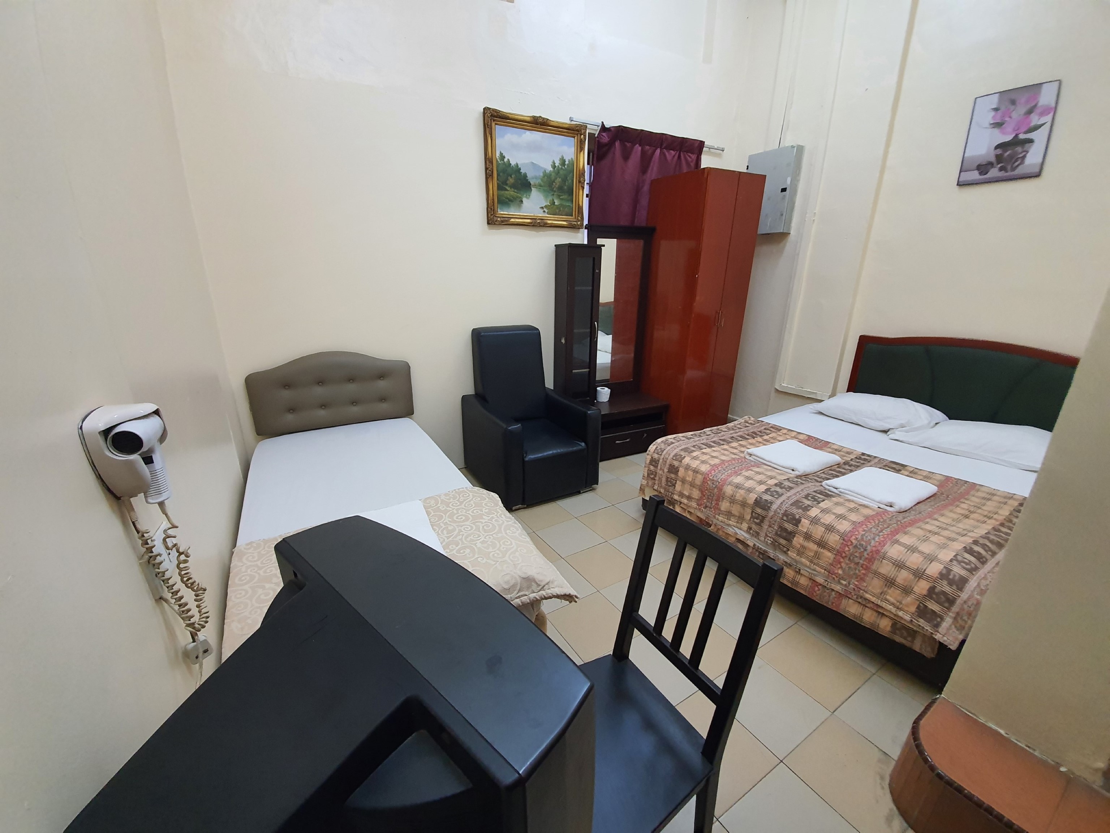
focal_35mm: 13
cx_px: 555
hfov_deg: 106.2
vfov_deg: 89.9
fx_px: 417
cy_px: 416
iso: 320
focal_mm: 1.8
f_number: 2.2
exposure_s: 1/33
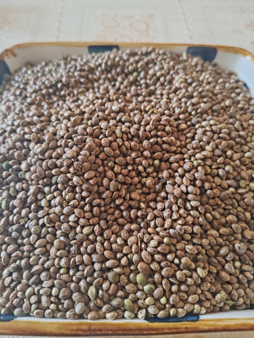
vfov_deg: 65.3
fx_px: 264
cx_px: 127
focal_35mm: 27
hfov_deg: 51.3
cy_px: 169
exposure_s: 1/33
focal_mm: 6.12
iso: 3200
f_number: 1.9
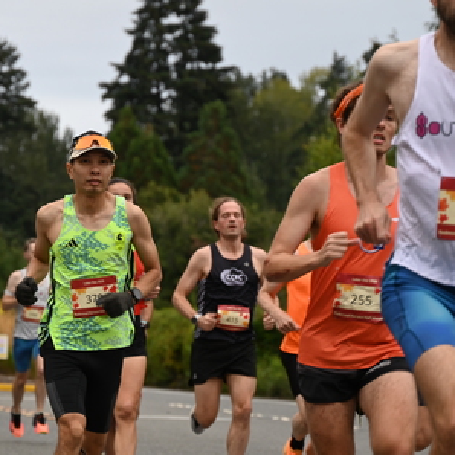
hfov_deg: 7.9
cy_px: 230
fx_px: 3272
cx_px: 118
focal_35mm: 220
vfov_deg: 8.0
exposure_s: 1/250
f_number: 6.3
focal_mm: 140
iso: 560
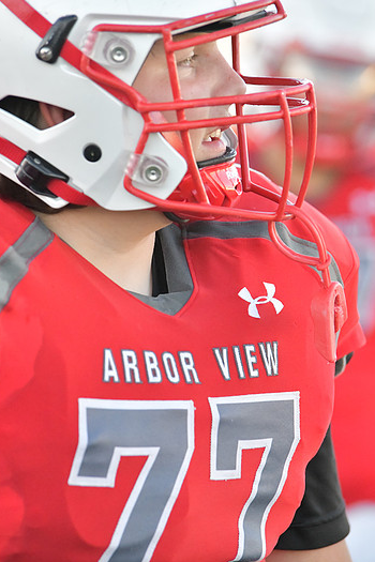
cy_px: 268
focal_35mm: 210
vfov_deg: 9.8
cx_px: 174
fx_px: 3281
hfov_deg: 6.5
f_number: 5.6
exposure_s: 1/3200
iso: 8000
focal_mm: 190
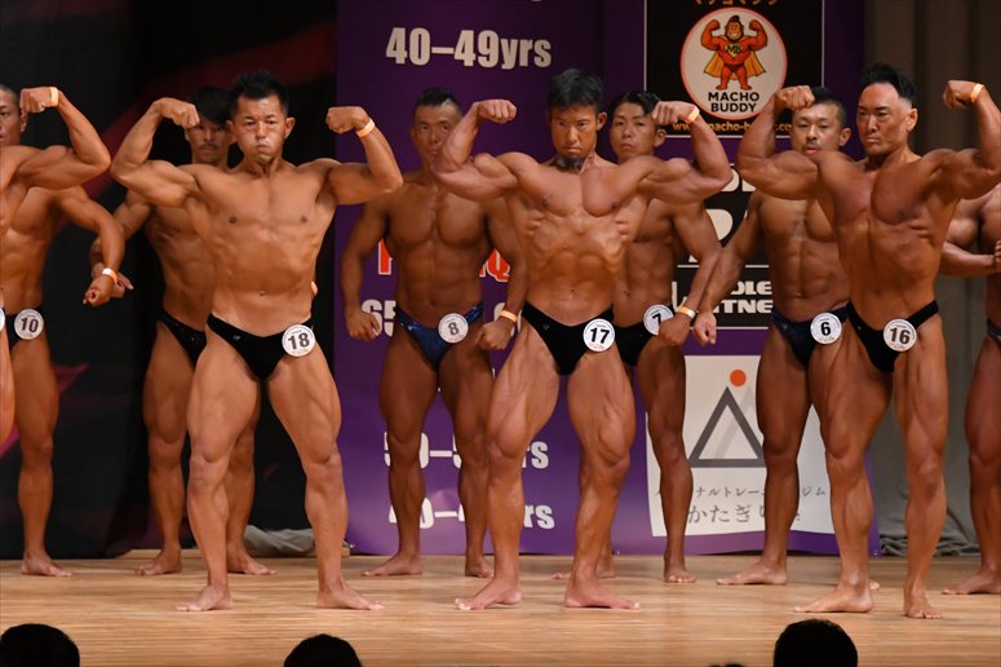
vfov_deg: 4.8
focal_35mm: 285
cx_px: 500
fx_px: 7921
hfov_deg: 7.2
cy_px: 334
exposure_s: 1/400
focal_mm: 190
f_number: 5.6
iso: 4500
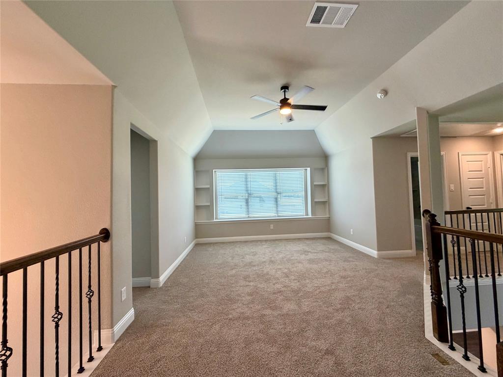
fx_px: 203
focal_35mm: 14
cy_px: 188
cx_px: 252
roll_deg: +1.6
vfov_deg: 85.7
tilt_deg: +1.6
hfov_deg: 102.1
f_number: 2.2
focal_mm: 2.22
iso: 250
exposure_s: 1/120
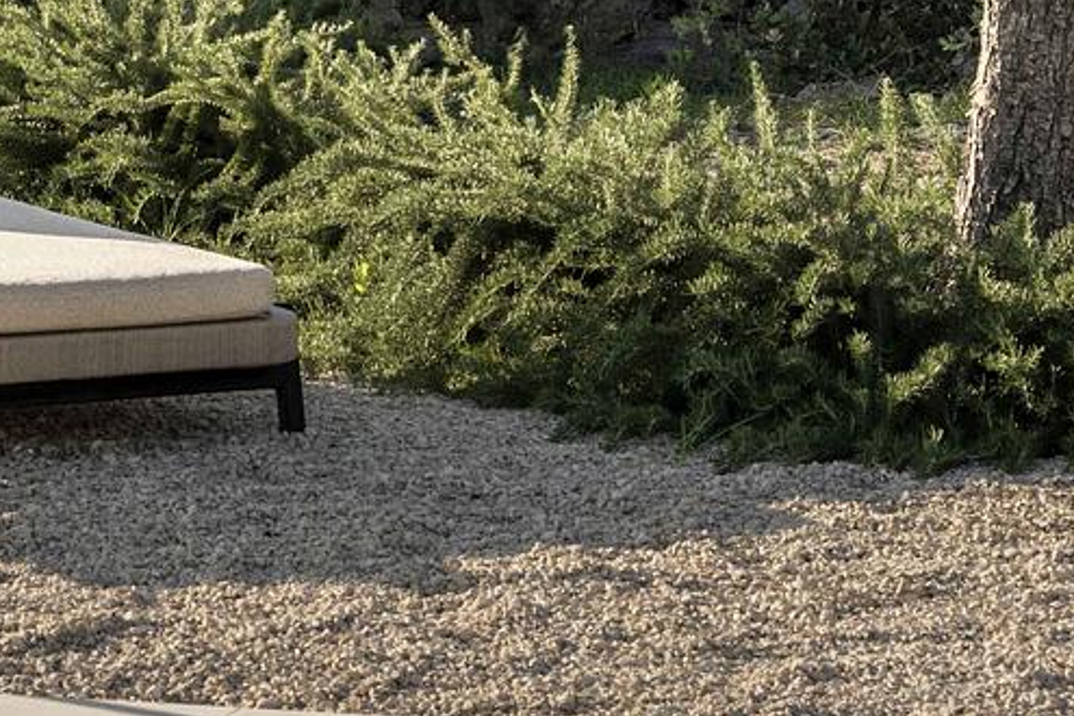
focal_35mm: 202
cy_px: -344
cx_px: -338
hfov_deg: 10.0
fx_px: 6026
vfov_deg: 6.7
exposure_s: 1/160
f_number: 11
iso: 100
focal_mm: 50
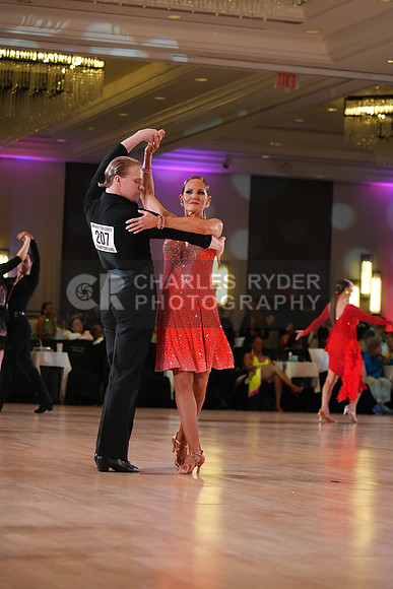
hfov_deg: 13.0
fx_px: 1718
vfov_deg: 19.5
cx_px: 196
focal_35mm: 105
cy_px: 294
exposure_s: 1/500
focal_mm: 105
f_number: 4
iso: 4000
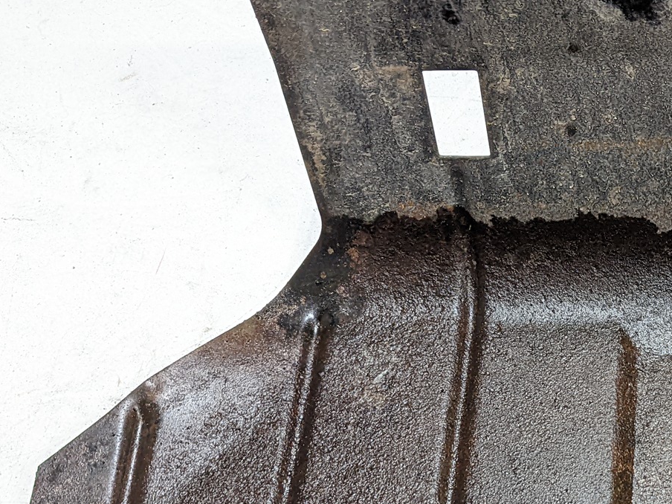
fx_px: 1320
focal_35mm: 68
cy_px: 534
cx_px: 697
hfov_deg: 26.7
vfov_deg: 20.7
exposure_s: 1/120
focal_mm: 6.81
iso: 859
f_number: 1.85
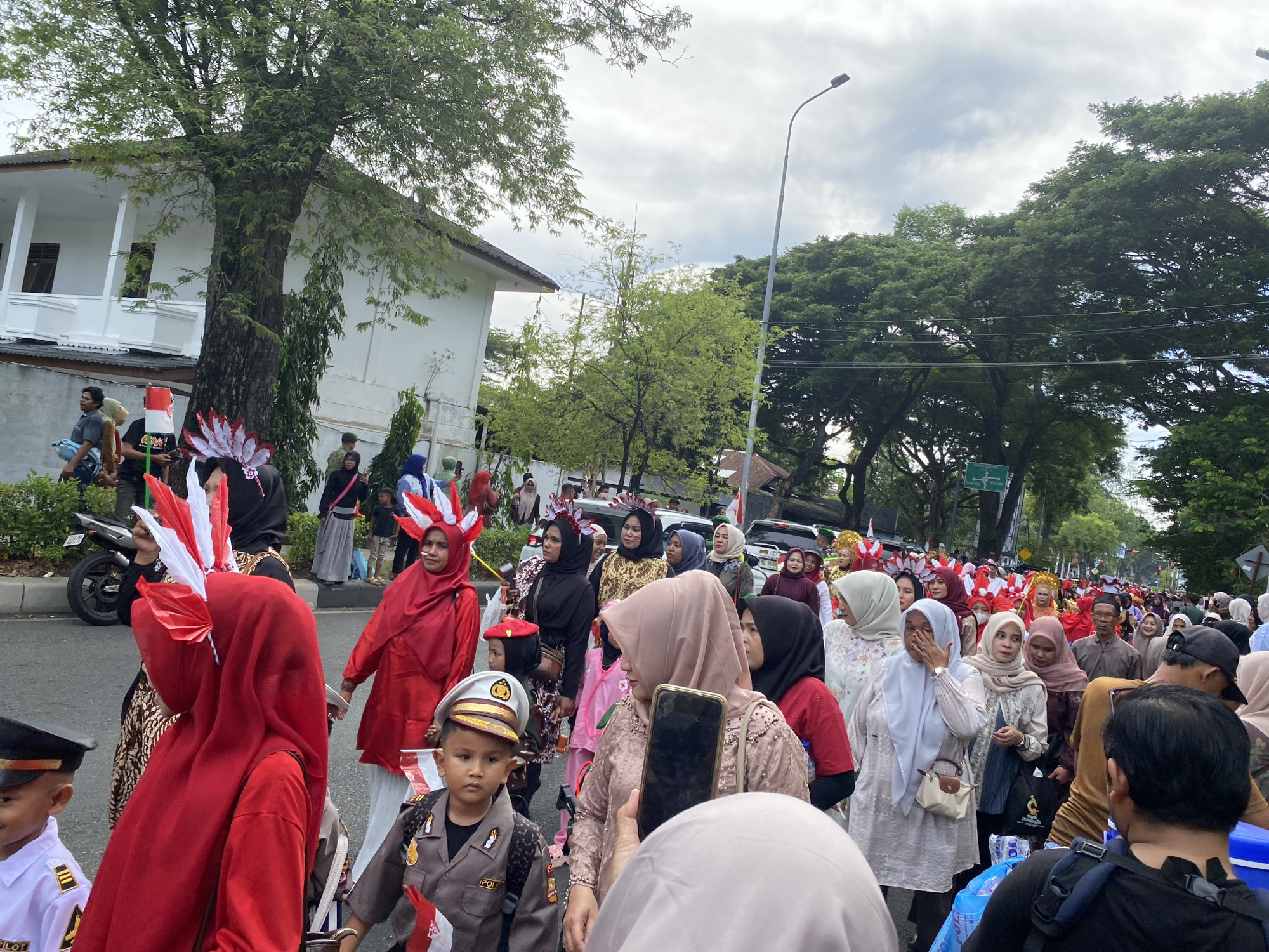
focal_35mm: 26
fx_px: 953
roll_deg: -9.6
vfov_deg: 53.1
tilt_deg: +2.1
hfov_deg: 67.3
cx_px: 634
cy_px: 476
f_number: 1.8
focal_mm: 4.25
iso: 32
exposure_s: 1/1245
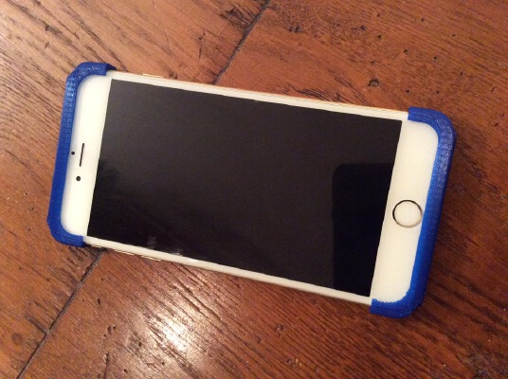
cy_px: 190
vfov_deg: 44.0
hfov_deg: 56.9
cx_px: 254
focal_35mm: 32
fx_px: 469
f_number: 2.4
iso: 400
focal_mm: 3.3
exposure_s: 1/17
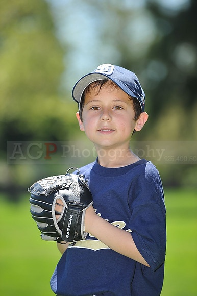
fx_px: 1644
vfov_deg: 10.3
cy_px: 148
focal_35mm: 200
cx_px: 98
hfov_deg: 6.9
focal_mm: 200
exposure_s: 1/640
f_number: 4.5
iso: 200
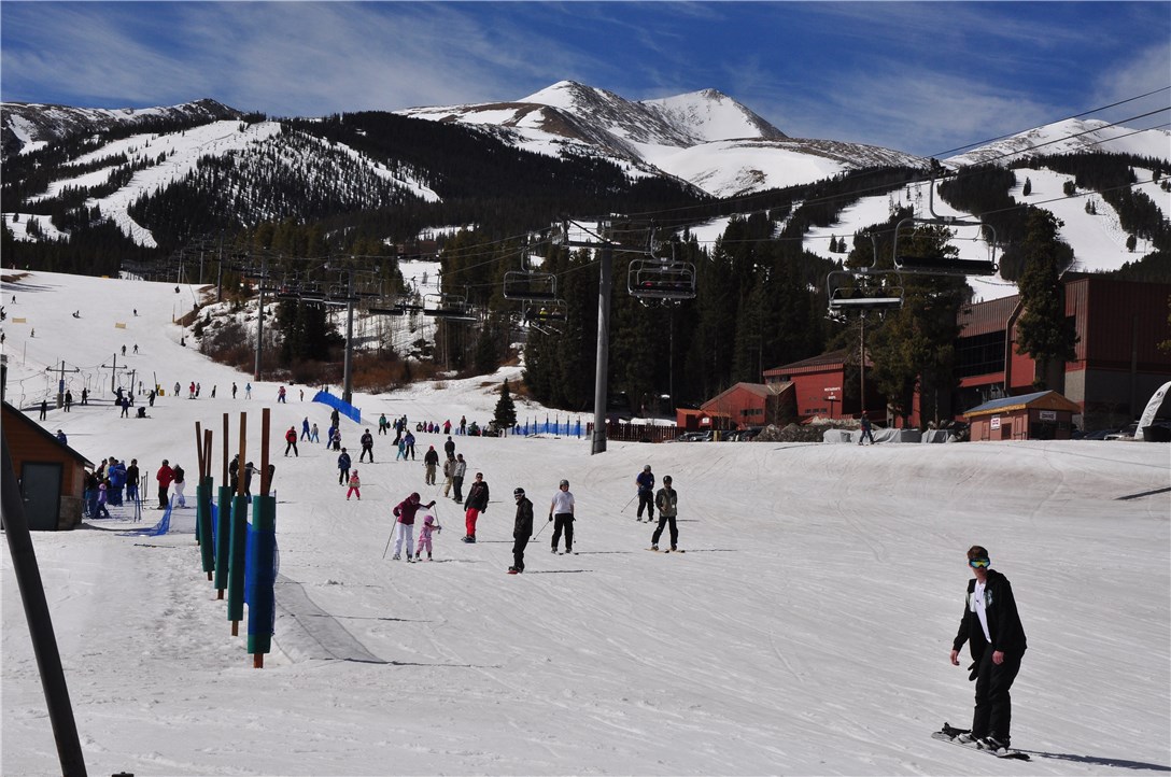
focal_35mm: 72
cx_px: 586
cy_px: 388
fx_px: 2339
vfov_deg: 18.9
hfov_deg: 28.1
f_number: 16
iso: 400
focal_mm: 48
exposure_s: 1/1000
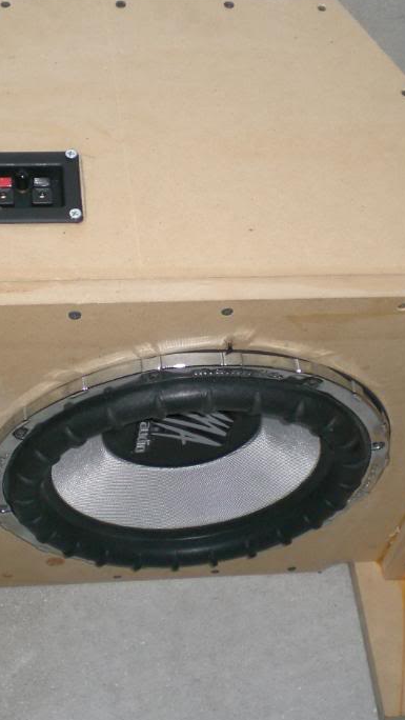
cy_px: 357
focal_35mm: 62
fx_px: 1183
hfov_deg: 19.4
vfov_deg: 33.8
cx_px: 183
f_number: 3.1
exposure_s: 1/100
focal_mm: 6.3
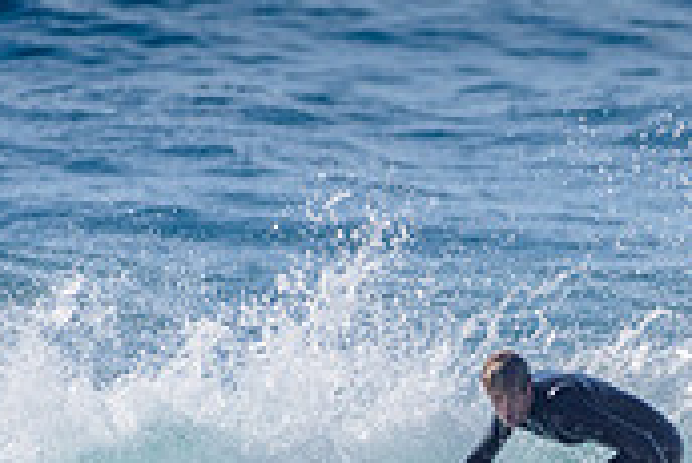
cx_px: 859
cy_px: 649
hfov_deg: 1.0
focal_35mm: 2066
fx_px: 39746
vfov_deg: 0.7
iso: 125
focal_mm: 500
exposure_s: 1/2000
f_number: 5.6
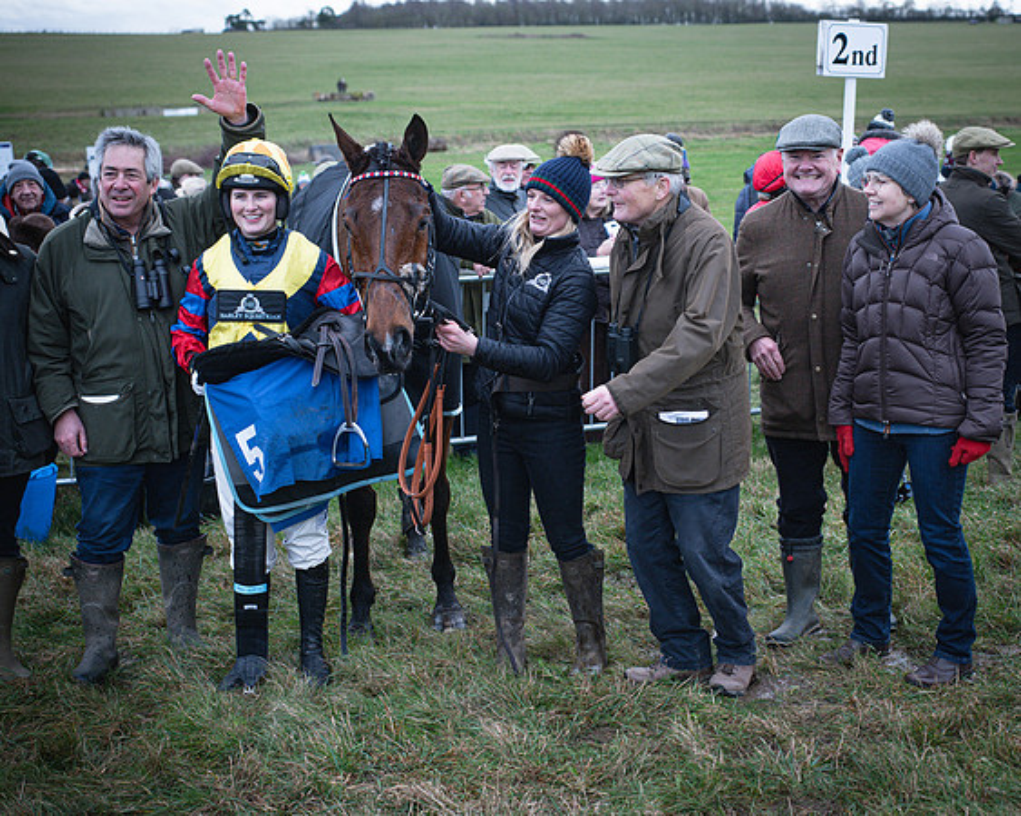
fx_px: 1701
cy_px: 408
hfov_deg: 33.3
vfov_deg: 27.0
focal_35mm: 56
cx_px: 613
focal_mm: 50
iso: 400
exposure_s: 1/690
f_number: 4
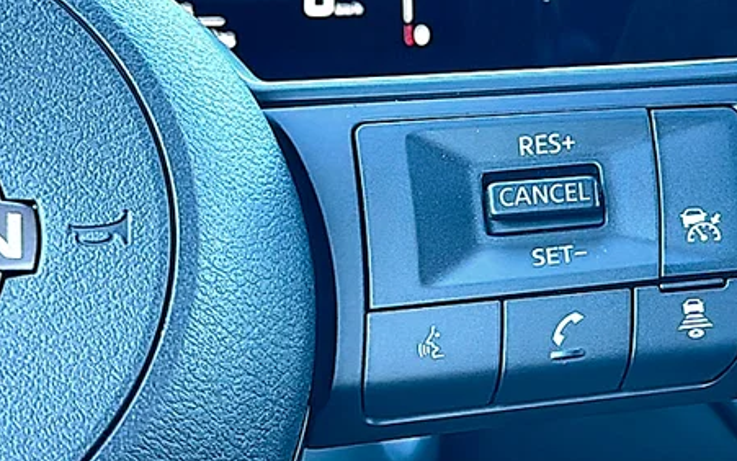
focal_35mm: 74
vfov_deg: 17.6
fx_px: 1487
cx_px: 567
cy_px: 220
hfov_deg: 27.4
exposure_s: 1/111
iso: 100
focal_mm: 6.86
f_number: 1.78
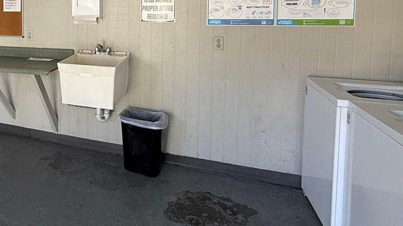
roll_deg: +0.6
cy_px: 28
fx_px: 342
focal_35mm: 32
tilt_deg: -3.4
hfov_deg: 53.1
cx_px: 37
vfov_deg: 34.9
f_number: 2.2
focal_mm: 2.22
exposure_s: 1/99
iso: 100
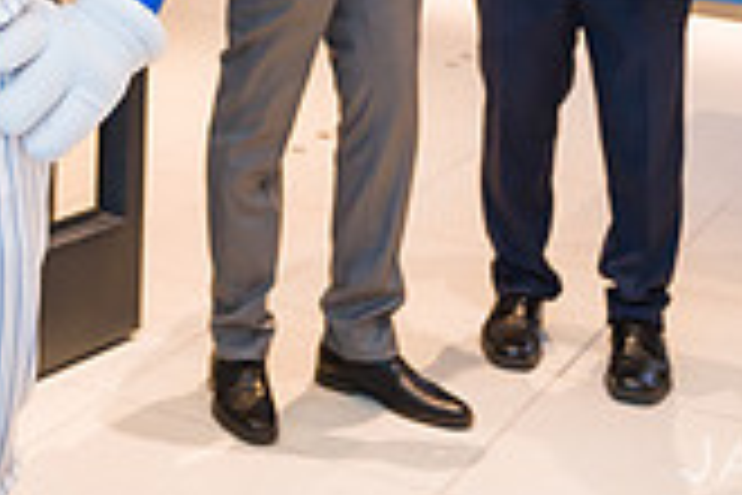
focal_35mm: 95
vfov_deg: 13.4
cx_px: -193
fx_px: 1958
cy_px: -288
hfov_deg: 19.9
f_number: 4
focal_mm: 27
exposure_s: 1/200
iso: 800
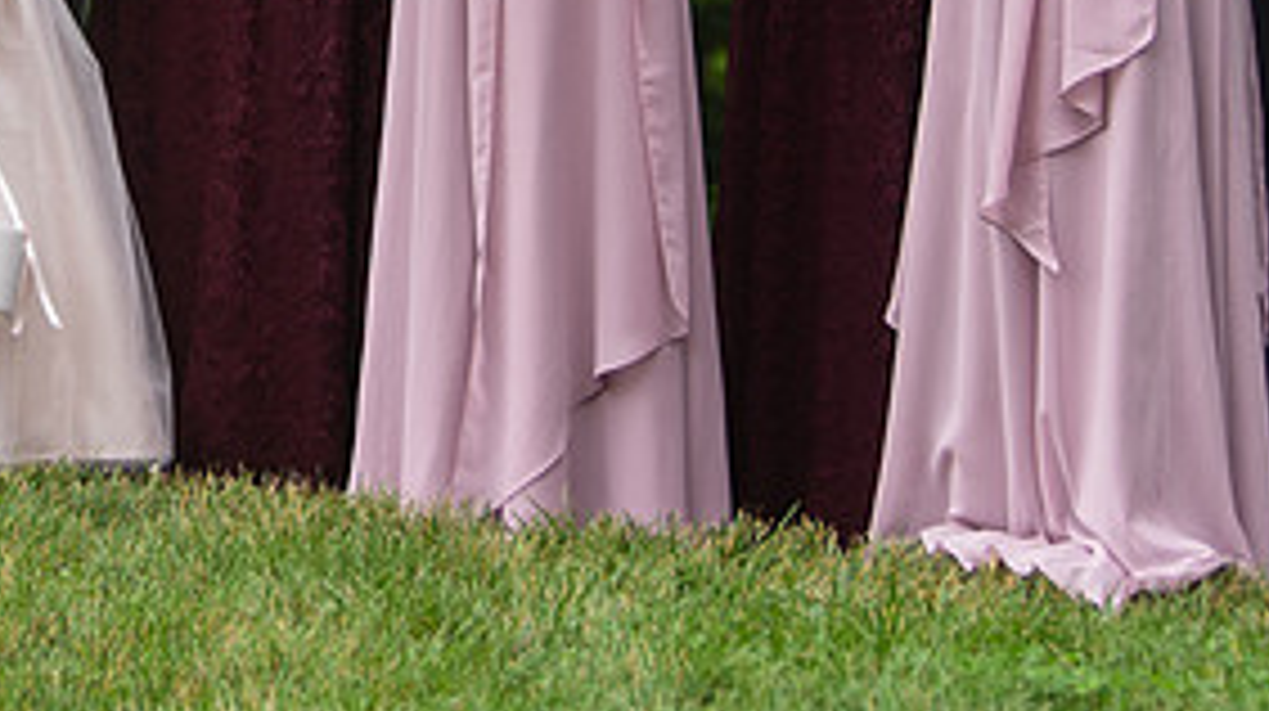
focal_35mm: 151
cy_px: -133
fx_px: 5076
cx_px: 266
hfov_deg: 14.2
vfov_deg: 7.9
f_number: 2.8
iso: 200
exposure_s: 1/1000
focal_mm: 70
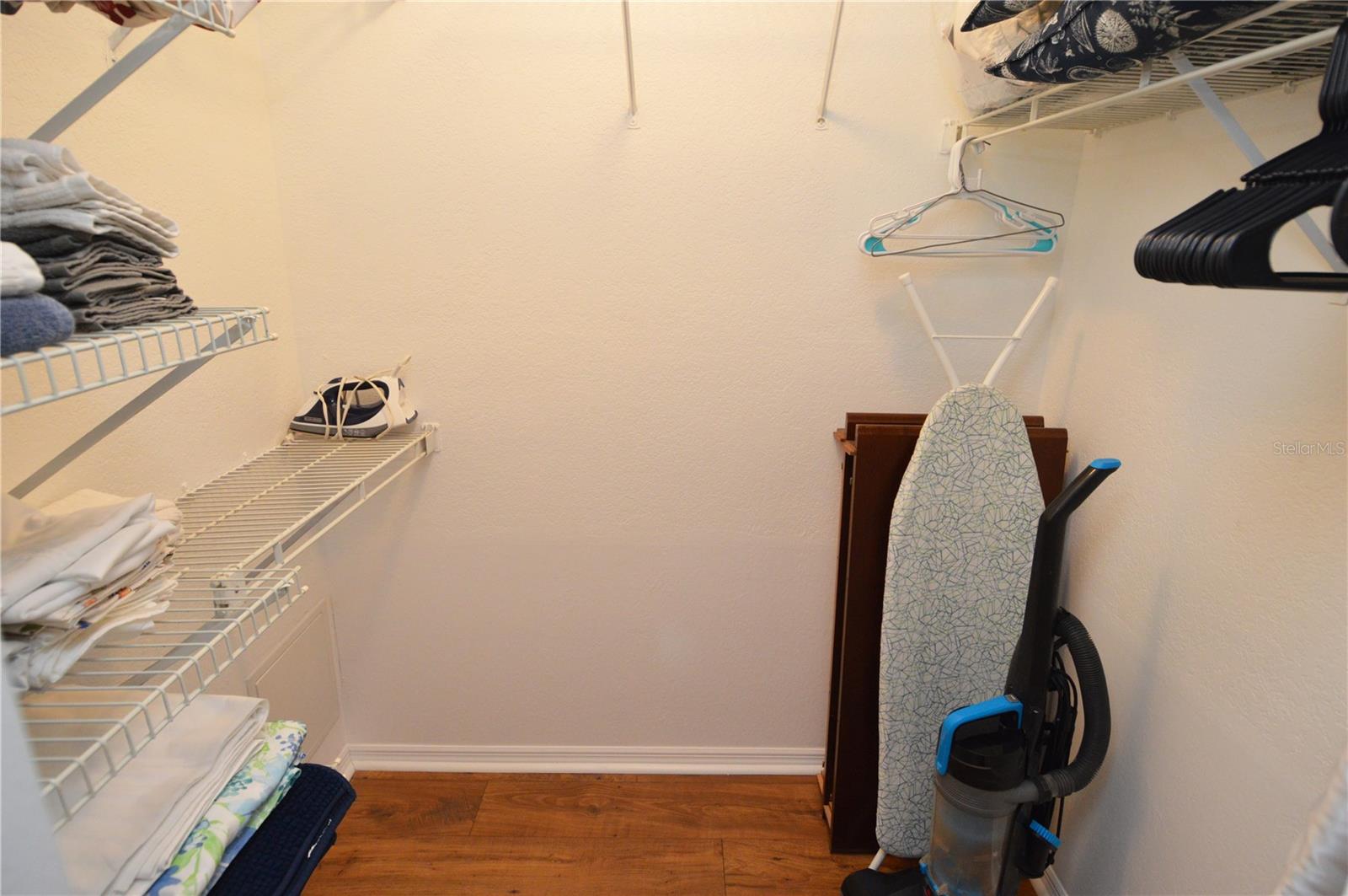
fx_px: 673
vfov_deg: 67.3
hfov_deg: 90.1
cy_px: 448
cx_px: 674
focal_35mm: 18
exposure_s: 1/60
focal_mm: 12
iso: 1100
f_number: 4
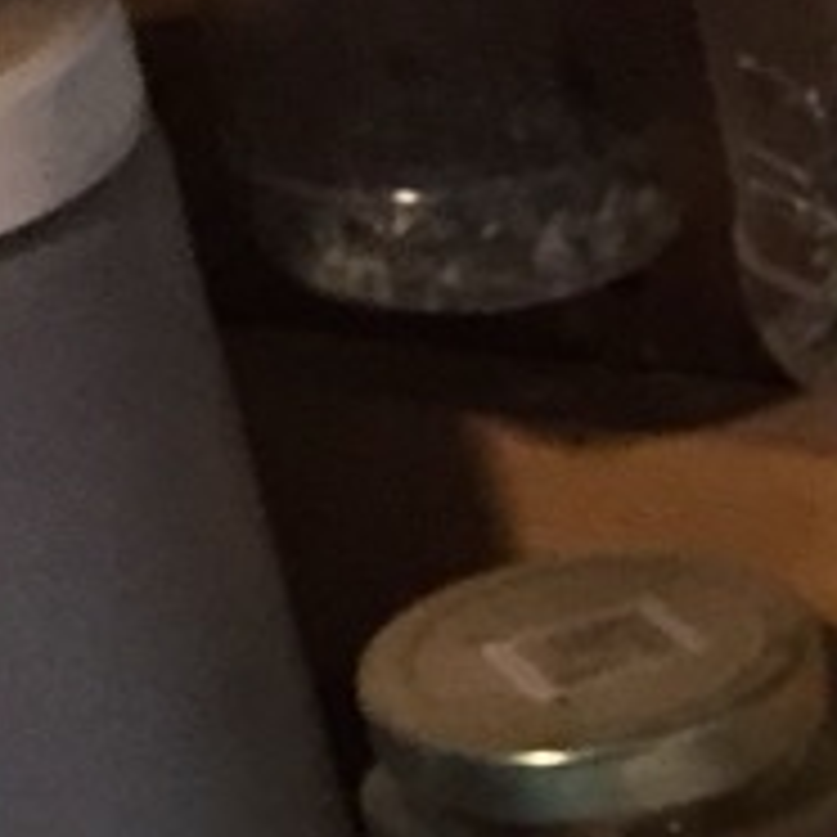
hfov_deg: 7.1
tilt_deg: -45.9
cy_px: 3213
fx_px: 6046
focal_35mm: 221
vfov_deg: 6.5
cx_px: 2426
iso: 50
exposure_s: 1/30
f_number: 2.2
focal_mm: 4.15
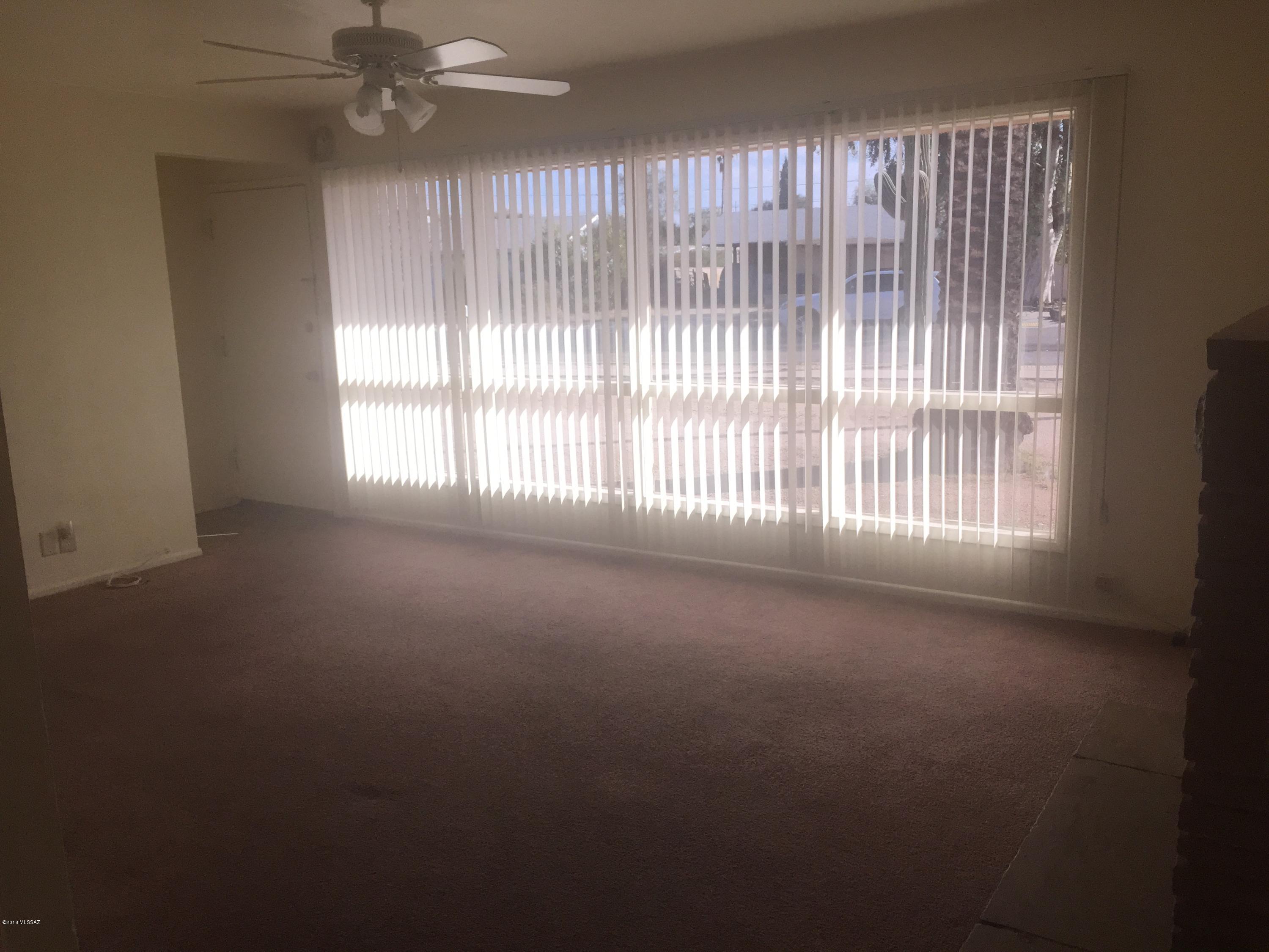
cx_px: 634
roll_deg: +1.4
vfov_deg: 48.2
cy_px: 476
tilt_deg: -10.0
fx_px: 1063
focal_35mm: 29
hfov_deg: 61.7
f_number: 2.2
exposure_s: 1/3049
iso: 80
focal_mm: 4.15
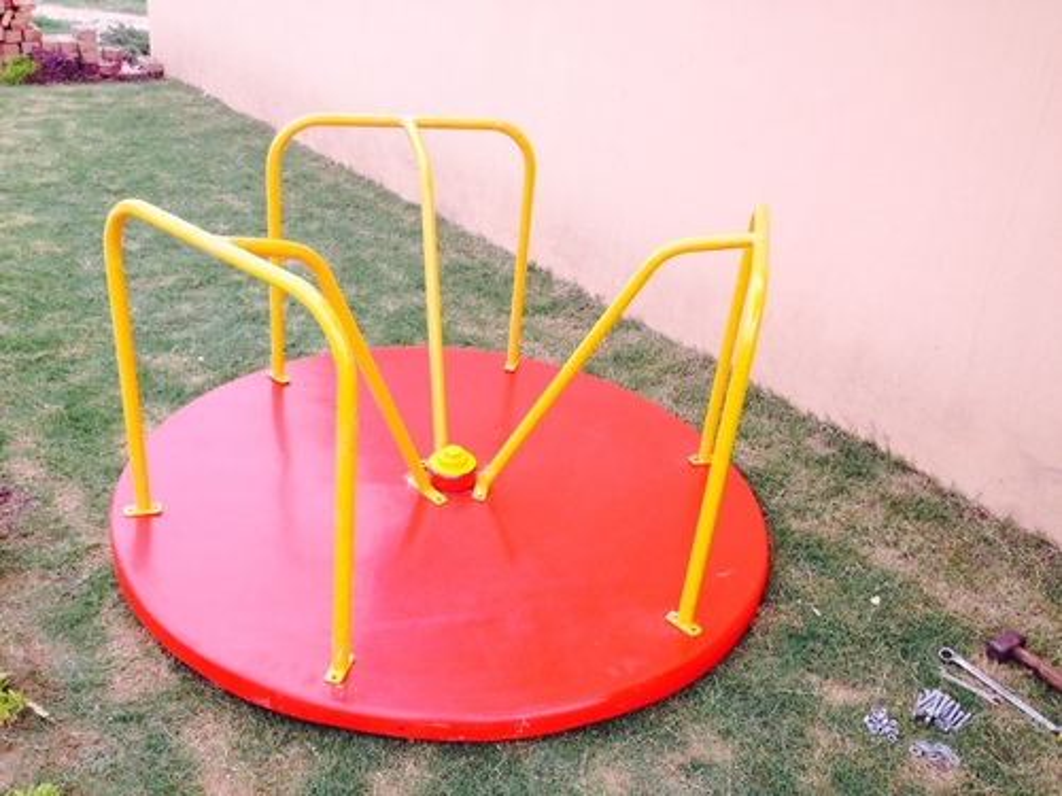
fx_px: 1074
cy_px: 398
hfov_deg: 52.6
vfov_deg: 40.7
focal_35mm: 35
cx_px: 531
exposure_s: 1/208
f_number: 2.4
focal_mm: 4.28
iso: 50
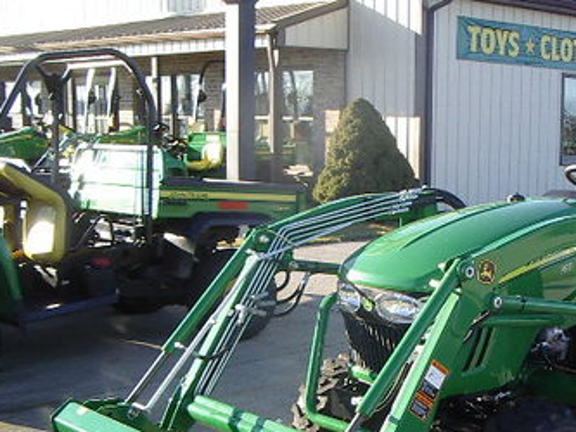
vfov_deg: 23.4
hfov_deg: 30.4
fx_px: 1032
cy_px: 323
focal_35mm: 62
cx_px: 462
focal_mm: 5.8
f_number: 4.8
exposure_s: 1/100
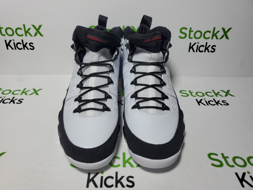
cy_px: 95
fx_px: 190
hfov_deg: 67.3
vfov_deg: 53.1
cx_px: 126
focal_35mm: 26
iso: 50
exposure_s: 1/629
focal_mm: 4.3
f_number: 1.5
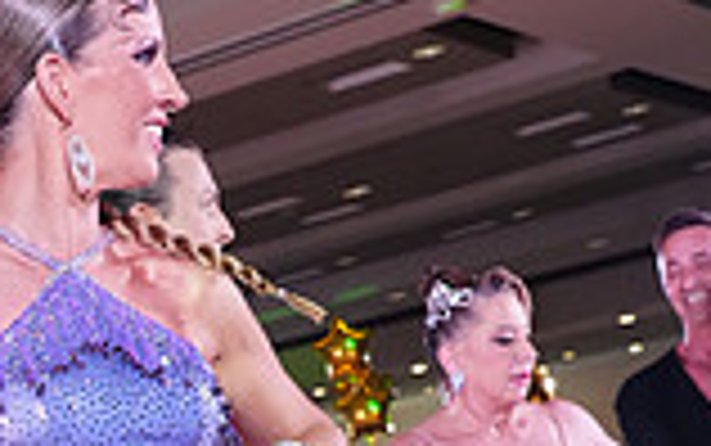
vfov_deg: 9.8
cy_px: 793
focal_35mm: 127
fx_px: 2463
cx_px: -25
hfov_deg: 16.1
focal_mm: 34
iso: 3200
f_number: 5
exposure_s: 1/250
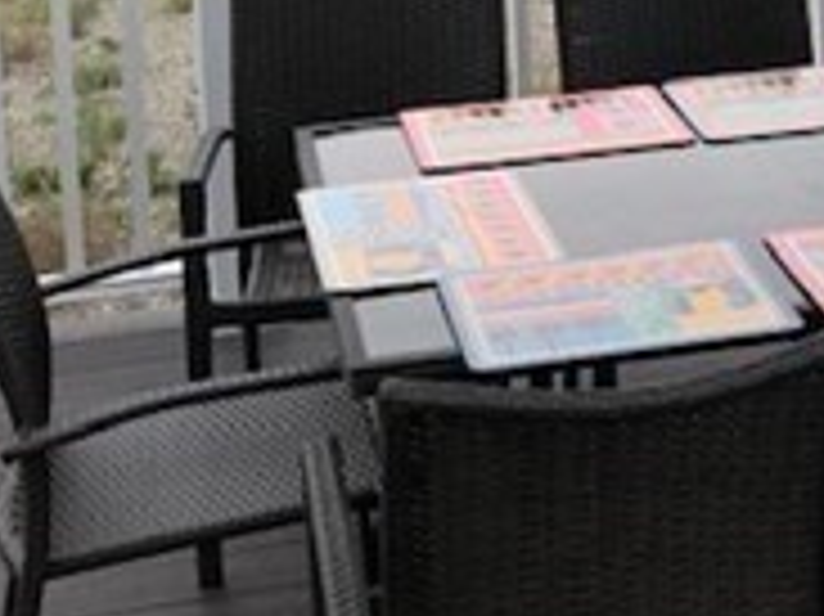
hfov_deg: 20.7
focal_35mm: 92
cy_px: -261
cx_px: 788
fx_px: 2189
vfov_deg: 15.1
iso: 20
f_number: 1.8
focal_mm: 4
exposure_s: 1/2208
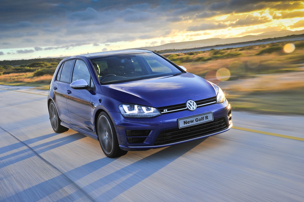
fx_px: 405
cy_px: 101
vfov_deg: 28.0
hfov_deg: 41.1
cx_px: 152
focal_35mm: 48
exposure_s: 1/13
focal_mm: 48
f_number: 10
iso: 100
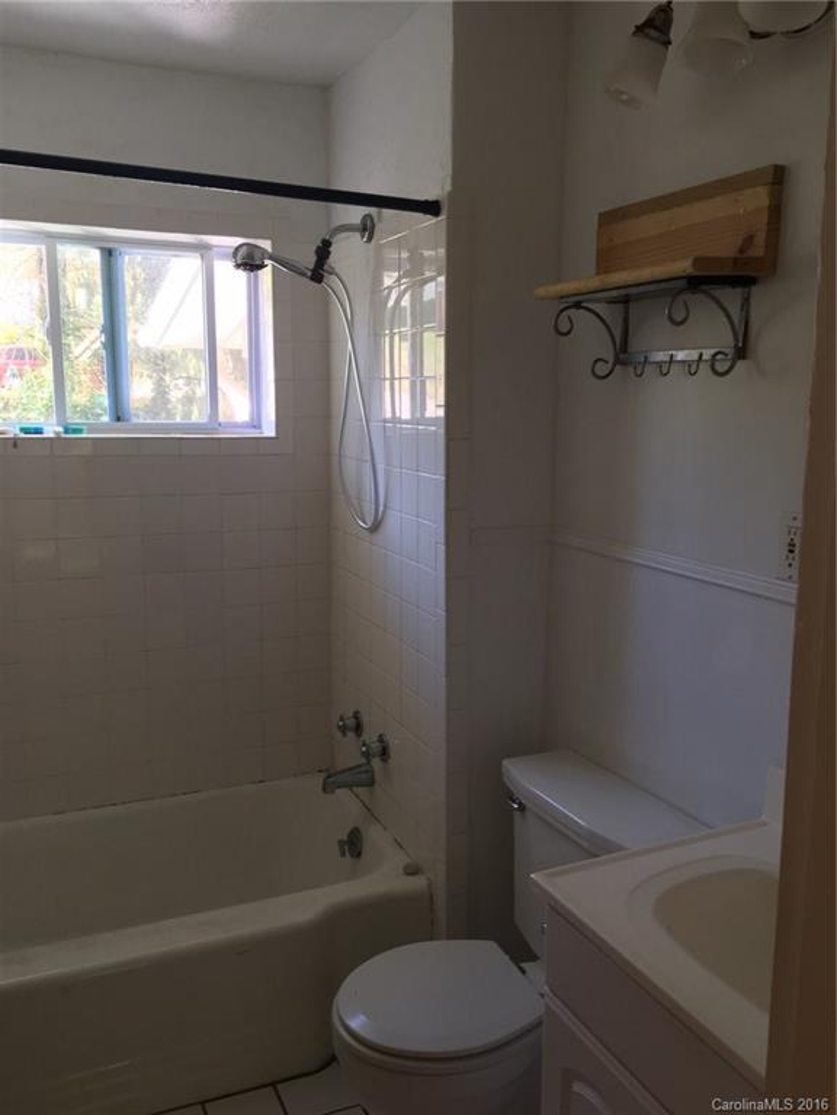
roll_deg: +0.0
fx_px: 935
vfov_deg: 61.7
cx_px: 418
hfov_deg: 48.2
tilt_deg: -9.2
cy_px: 558
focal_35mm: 29
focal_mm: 4.15
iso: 50
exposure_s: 1/30
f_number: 2.2
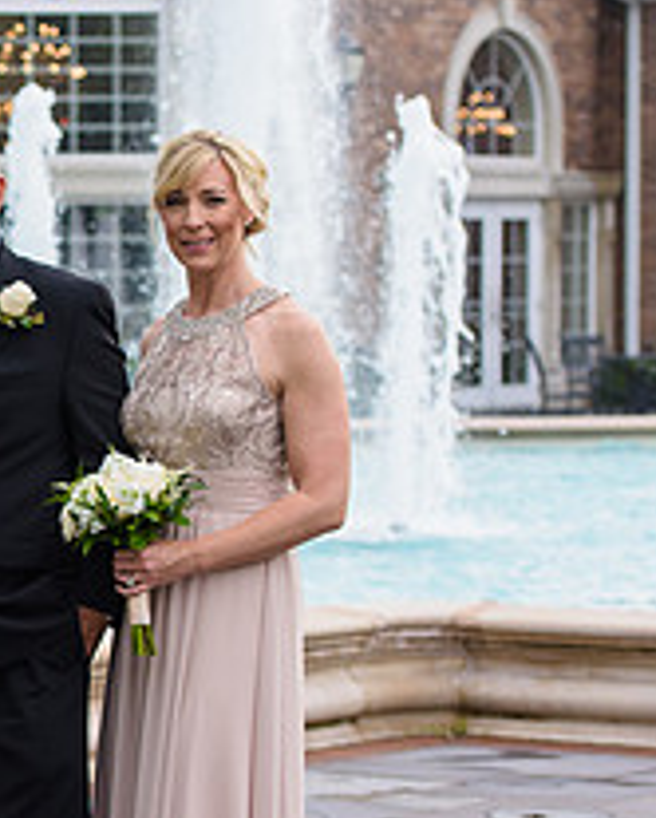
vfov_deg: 10.5
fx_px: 4459
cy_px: 472
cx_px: -253
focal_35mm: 184
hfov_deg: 8.3
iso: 400
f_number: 4
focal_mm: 70
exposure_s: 1/640
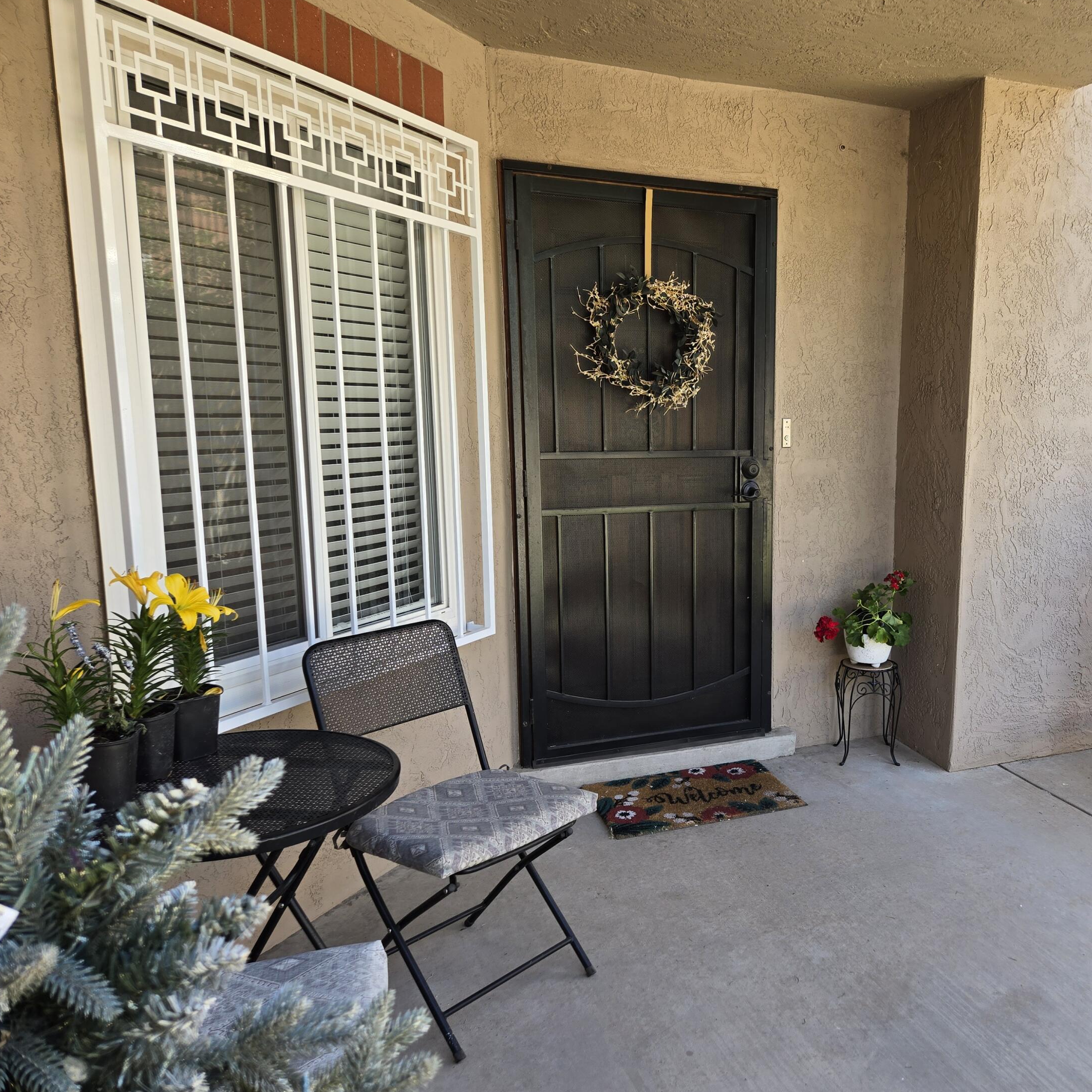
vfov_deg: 57.3
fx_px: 999
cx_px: 747
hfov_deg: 55.8
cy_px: 557
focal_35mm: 28
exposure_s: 1/180
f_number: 1.8
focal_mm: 5.4
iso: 40
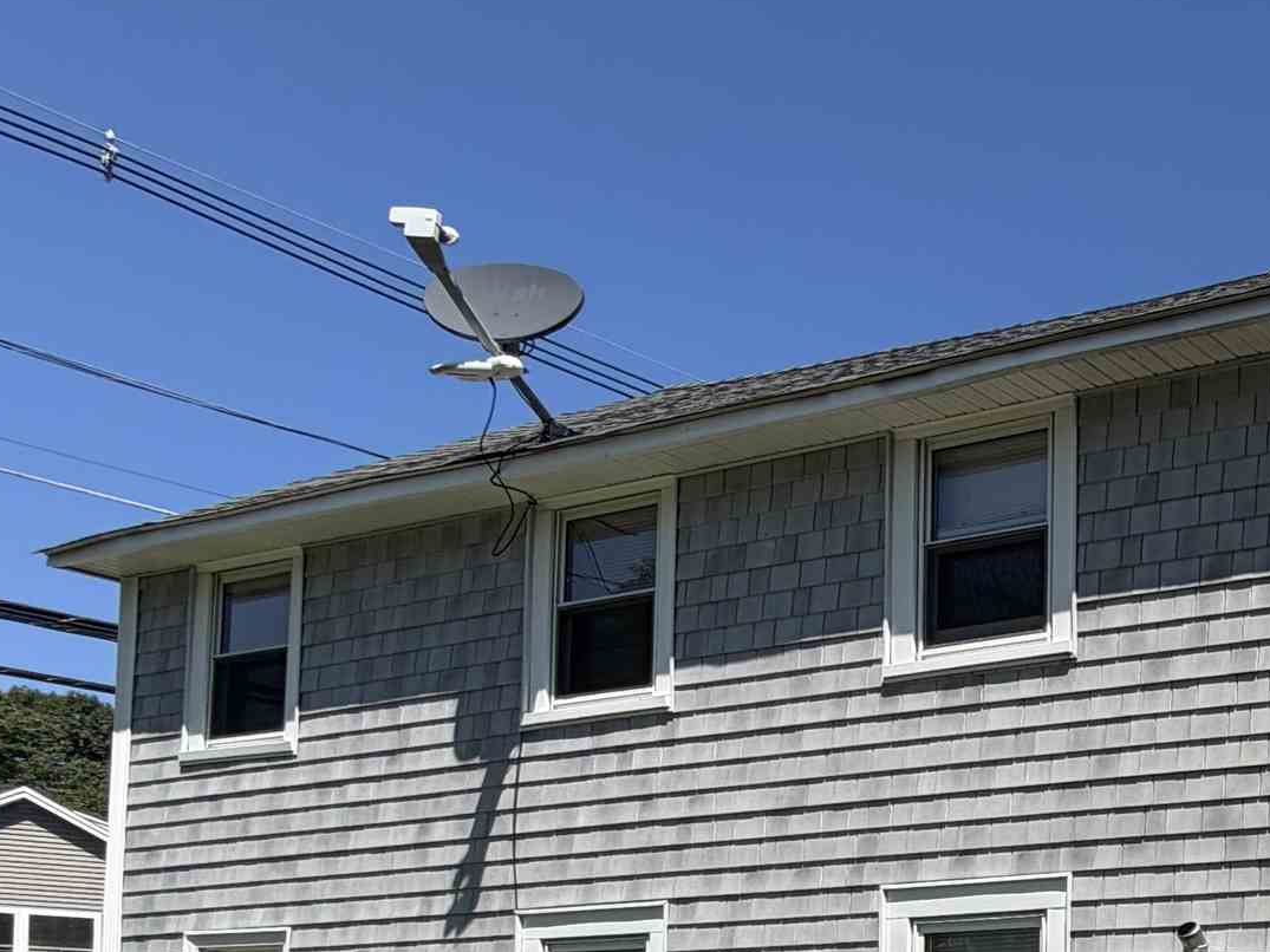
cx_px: 1730
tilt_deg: +2.1
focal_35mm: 40
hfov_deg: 32.3
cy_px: 1069
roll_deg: +0.1
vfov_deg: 31.5
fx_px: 1467
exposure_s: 1/928
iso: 20
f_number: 2.2
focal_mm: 2.22
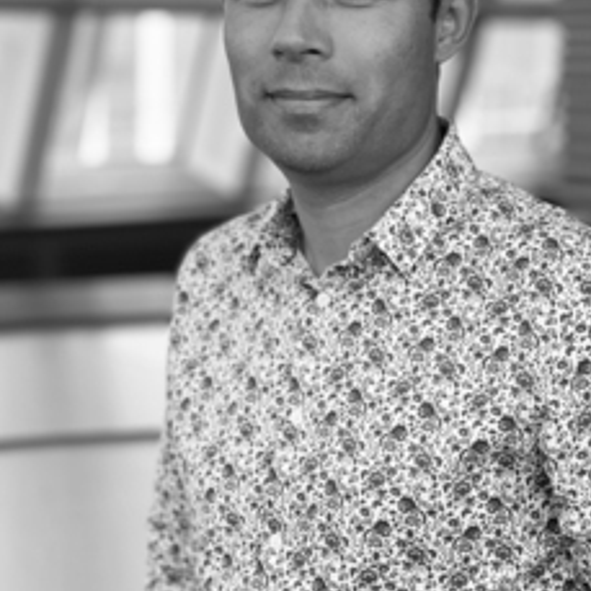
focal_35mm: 104
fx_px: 2009
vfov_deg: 16.7
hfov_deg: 16.7
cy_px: 196
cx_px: 334
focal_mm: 9
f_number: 2.8
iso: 125
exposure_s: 1/121
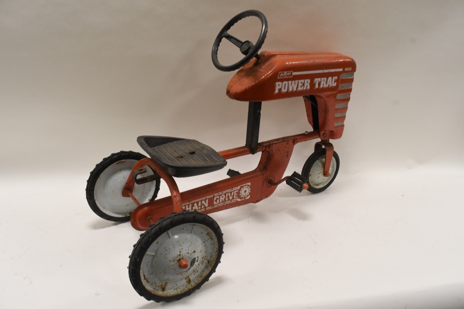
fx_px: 348
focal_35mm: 27
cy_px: 154
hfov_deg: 67.4
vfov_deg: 47.9
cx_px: 232
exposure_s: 1/250
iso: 1600
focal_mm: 18
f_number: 8
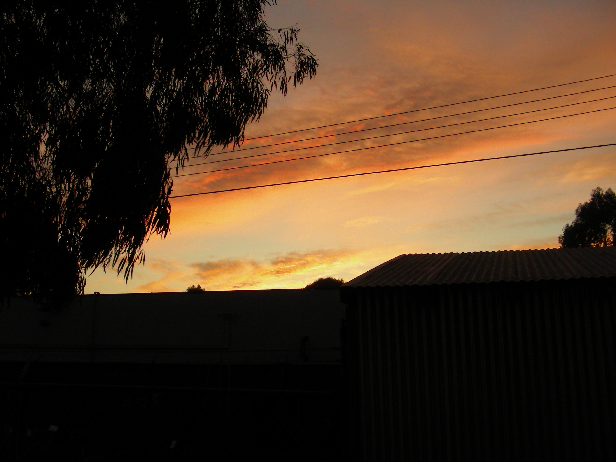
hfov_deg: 49.0
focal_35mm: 38
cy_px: 231
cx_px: 308
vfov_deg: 37.7
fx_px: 676
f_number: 4
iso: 50
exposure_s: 1/107
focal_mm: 6.3
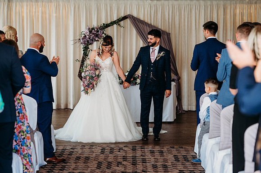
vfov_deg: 16.1
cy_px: 86
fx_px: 616
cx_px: 130
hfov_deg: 23.9
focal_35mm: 85
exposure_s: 1/200
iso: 400
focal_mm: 85
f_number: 2.5
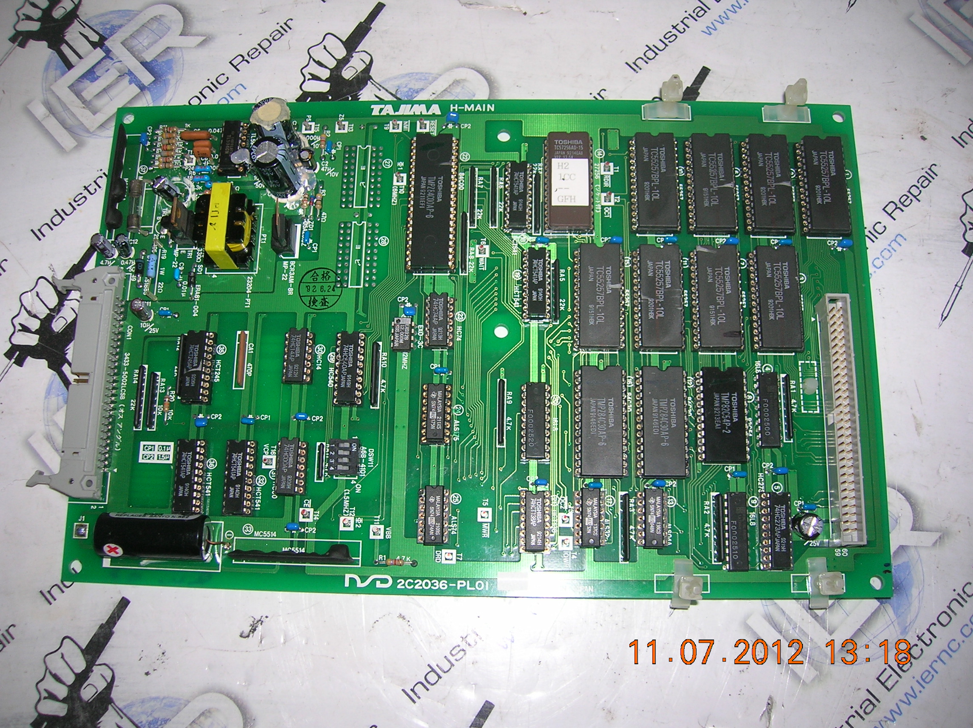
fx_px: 955
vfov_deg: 41.7
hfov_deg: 54.0
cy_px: 364
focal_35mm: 34
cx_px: 486
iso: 50
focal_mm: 5.7
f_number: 2.9
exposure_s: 1/60.1
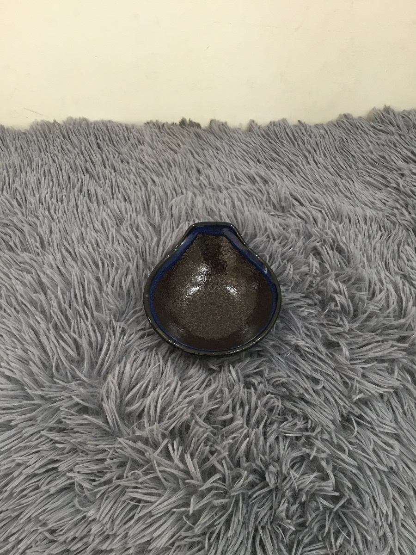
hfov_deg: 45.4
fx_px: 497
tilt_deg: -52.4
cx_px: 208
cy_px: 278
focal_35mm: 31
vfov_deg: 58.4
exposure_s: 1/33
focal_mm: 3.3
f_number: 2.4
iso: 100
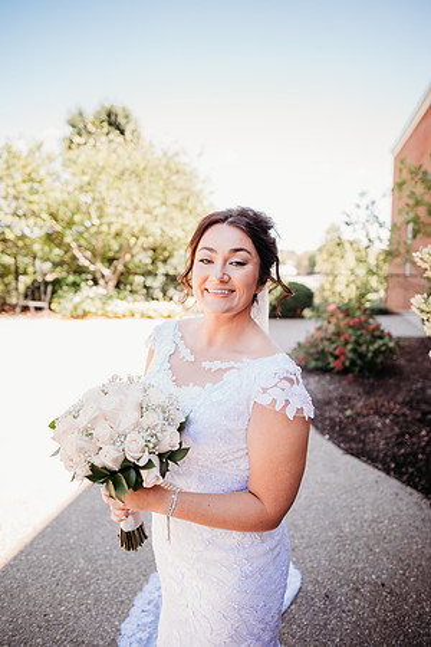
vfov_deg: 73.7
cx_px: 216
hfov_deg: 53.1
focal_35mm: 24
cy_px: 324
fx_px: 431
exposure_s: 1/500
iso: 160
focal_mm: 24
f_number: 2.2
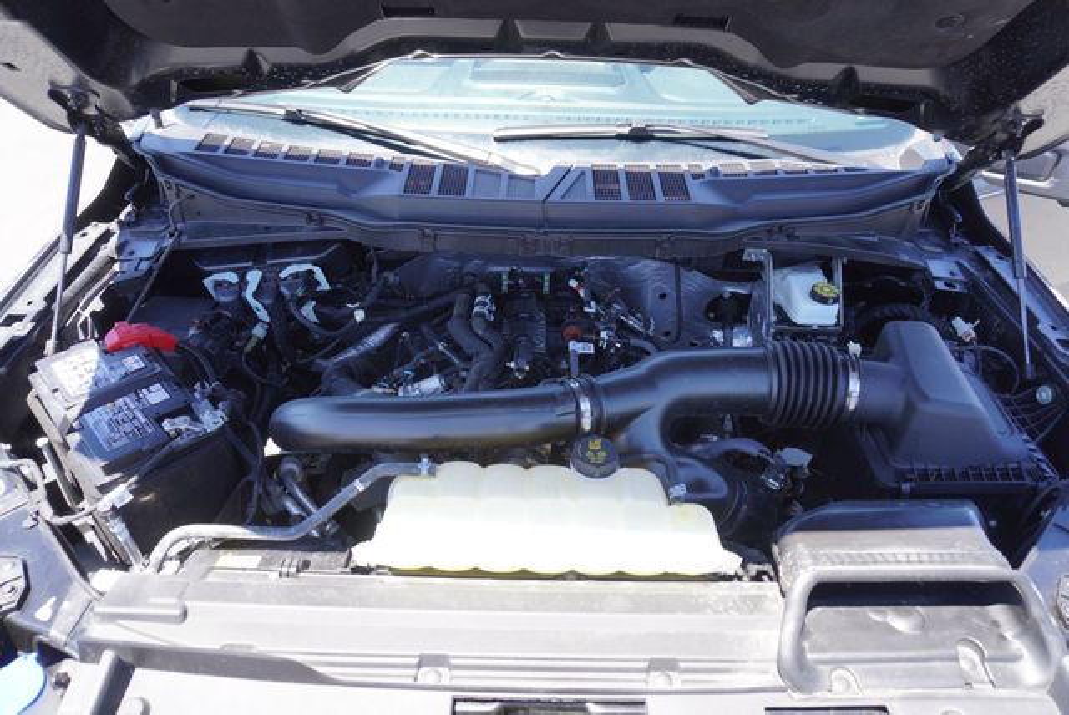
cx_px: 534
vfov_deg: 53.2
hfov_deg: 73.7
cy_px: 358
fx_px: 713
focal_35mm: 24
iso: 100
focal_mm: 16
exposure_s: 1/80
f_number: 4.5
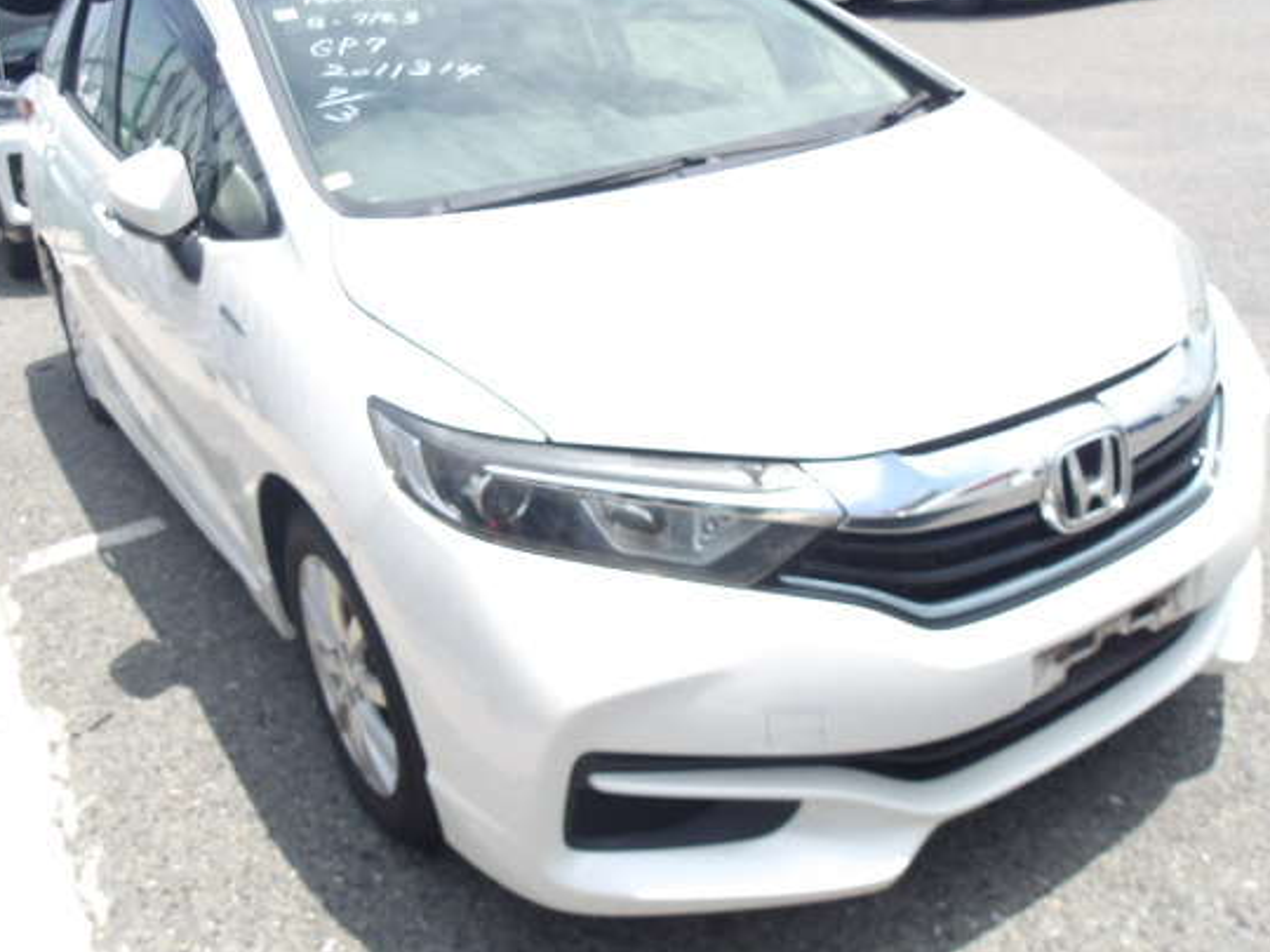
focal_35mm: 32
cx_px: 611
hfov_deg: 56.8
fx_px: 1174
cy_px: 395
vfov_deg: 44.0
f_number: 10.4
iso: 100
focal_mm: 4.9
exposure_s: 1/60
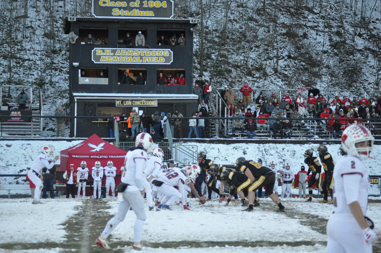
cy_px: 126
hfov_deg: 18.9
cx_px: 190
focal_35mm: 108
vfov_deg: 12.6
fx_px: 1142
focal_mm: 72
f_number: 4.2
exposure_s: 1/500
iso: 800
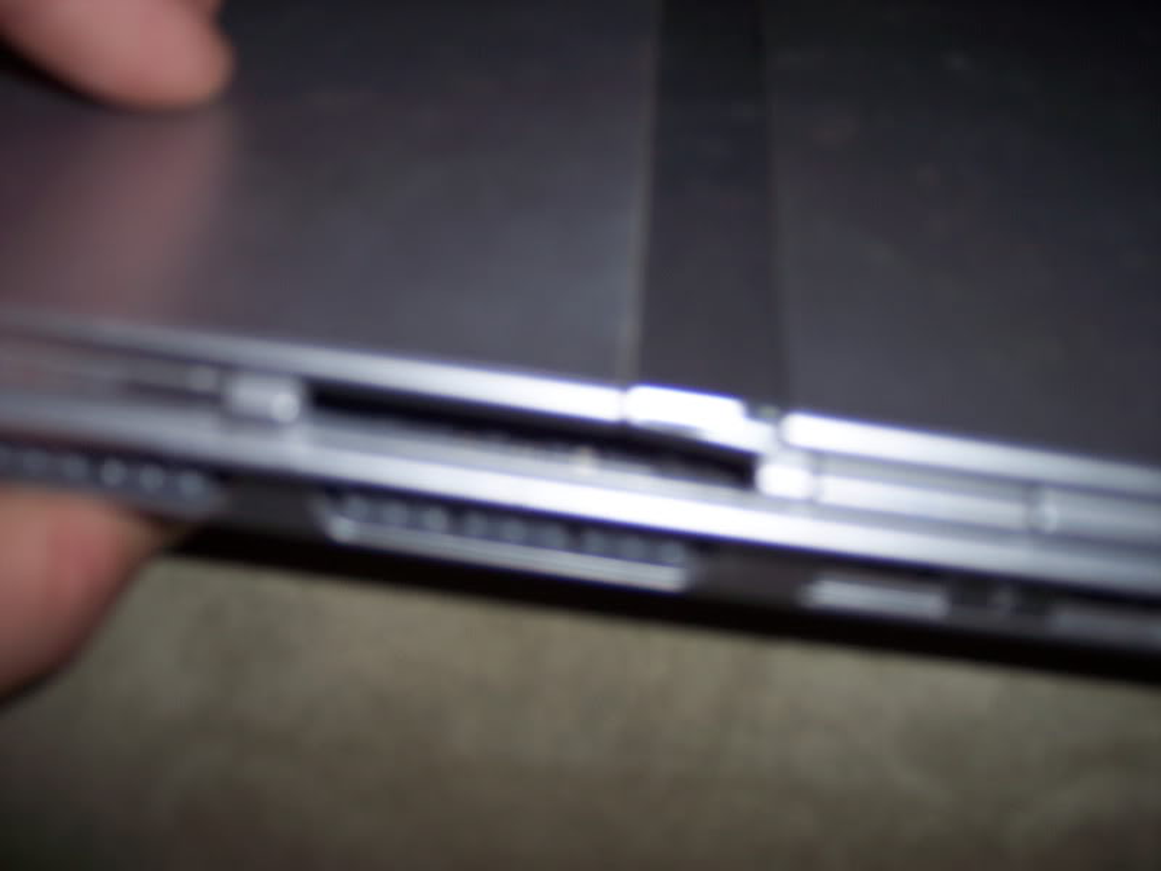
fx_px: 1308
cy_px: 436
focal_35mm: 39
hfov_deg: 47.9
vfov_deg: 36.8
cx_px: 580
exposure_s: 1/60
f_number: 2.8
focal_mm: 8
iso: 100
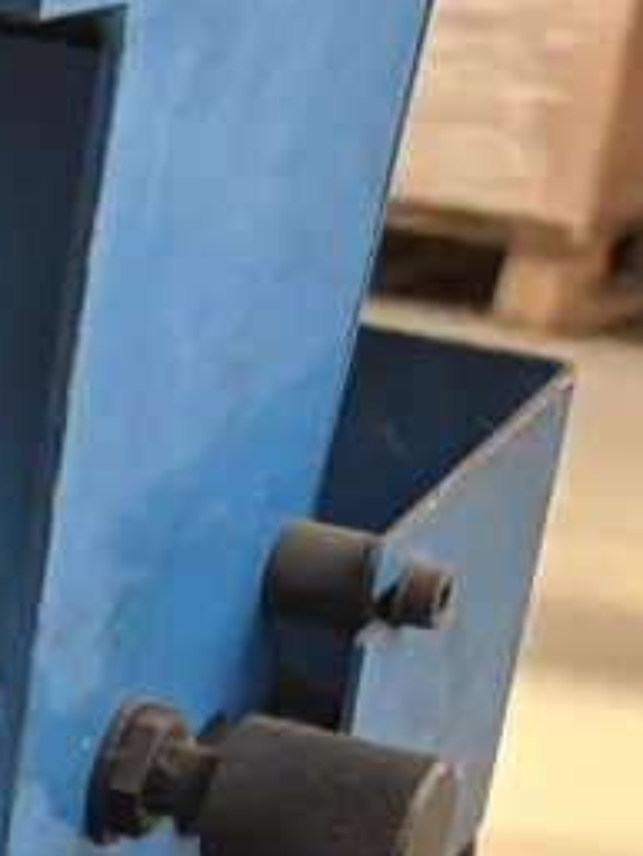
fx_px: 4801
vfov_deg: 8.6
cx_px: -999
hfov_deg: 7.1
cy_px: 2495
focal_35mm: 194
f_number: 1.6
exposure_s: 1/144
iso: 100
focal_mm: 5.96
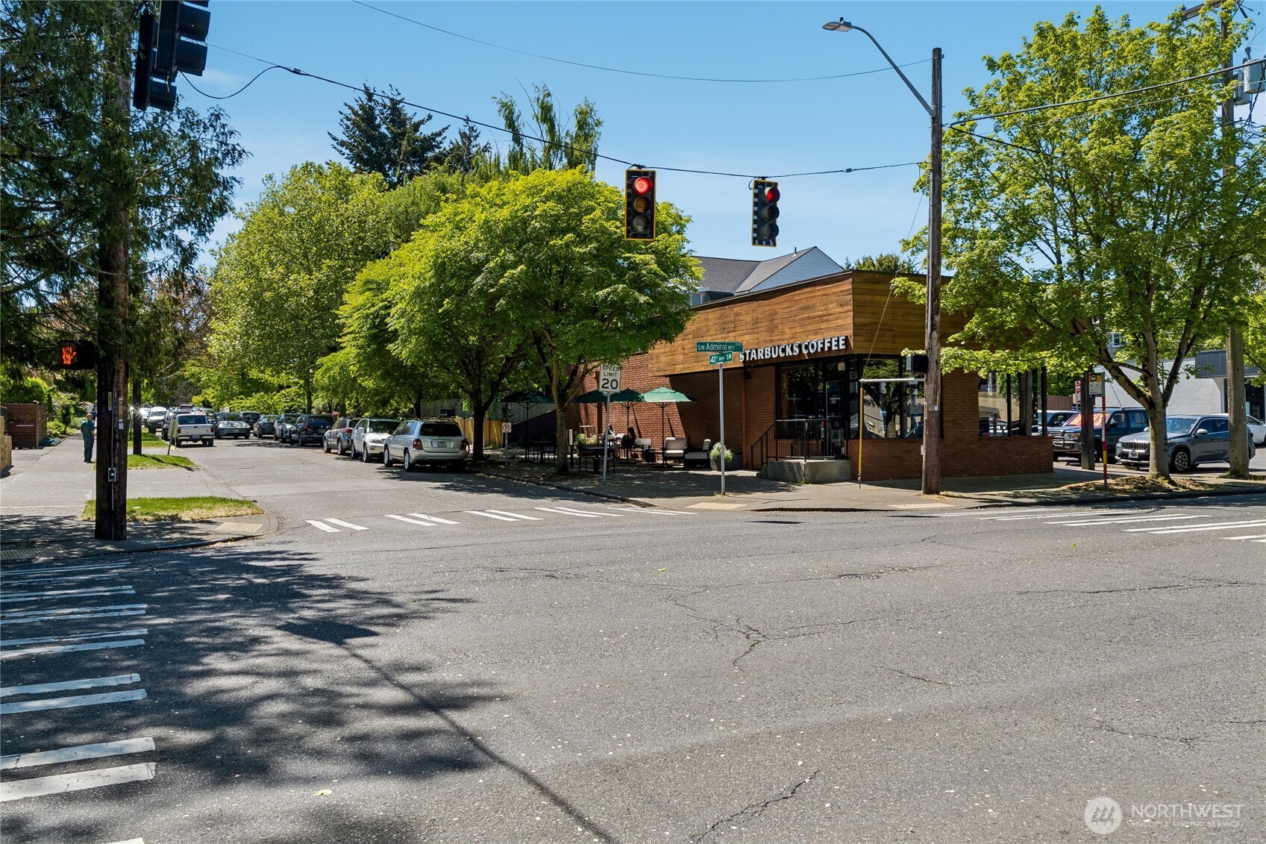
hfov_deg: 61.9
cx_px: 633
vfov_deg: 43.6
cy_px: 422
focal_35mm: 30
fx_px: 1055
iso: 250
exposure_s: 1/200
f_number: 9
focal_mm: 20
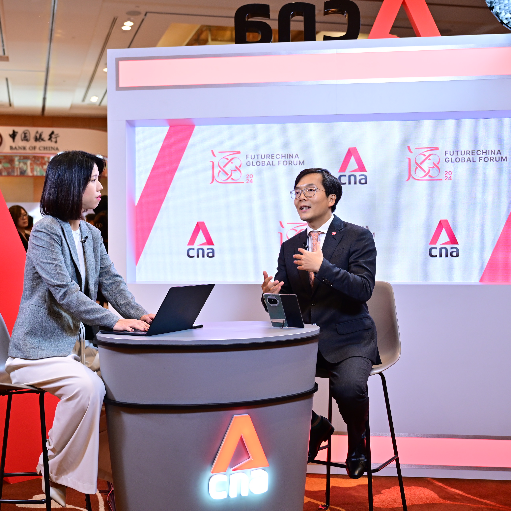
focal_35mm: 45
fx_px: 752
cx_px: 202
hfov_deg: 37.4
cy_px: 247
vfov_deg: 37.5
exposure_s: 1/160
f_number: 2.8
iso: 800
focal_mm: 33
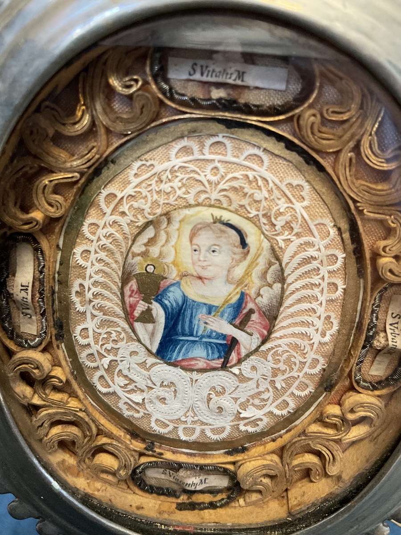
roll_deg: +1.2
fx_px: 448
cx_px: 200
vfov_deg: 61.7
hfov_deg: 48.2
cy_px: 268
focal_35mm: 29
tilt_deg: -27.1
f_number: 1.8
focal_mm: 3
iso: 250
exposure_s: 1/60
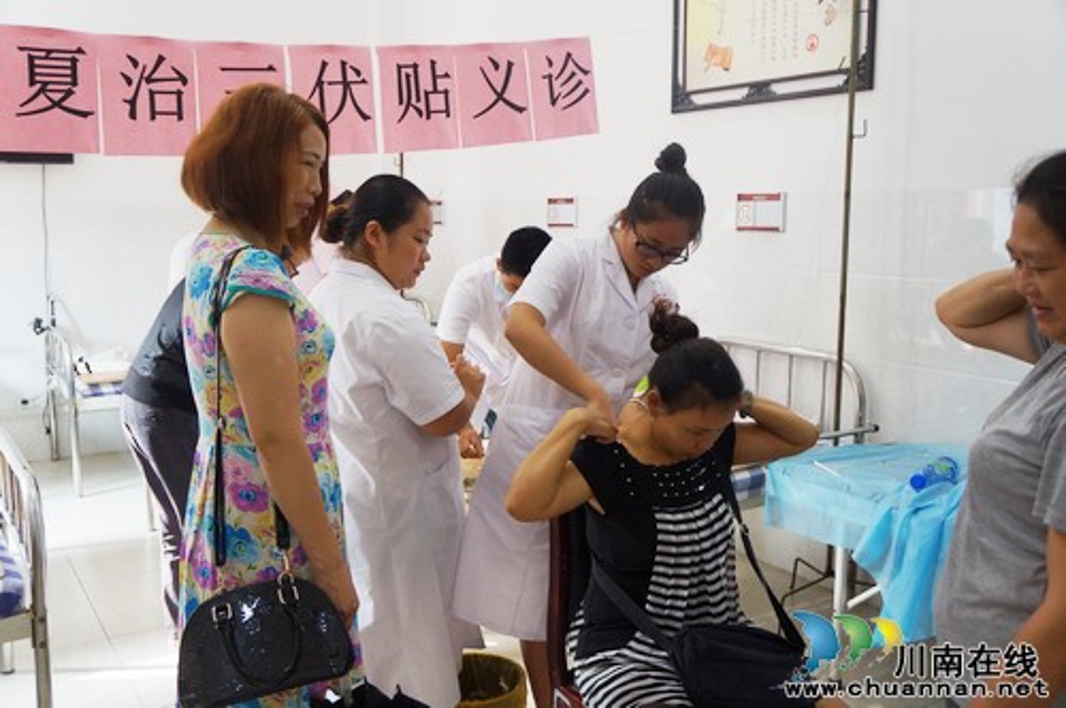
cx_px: 533
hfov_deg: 57.3
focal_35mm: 33
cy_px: 354
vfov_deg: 39.9
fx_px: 976
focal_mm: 22
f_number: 4
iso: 640
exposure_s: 1/60
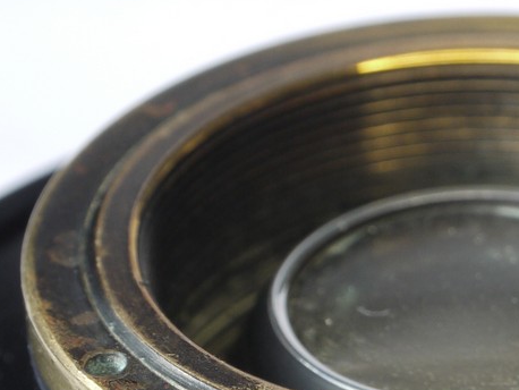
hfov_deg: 8.9
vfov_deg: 6.7
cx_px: 550
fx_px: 3300
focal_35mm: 220
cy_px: 355
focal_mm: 42
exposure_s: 1/8
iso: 400
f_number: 10
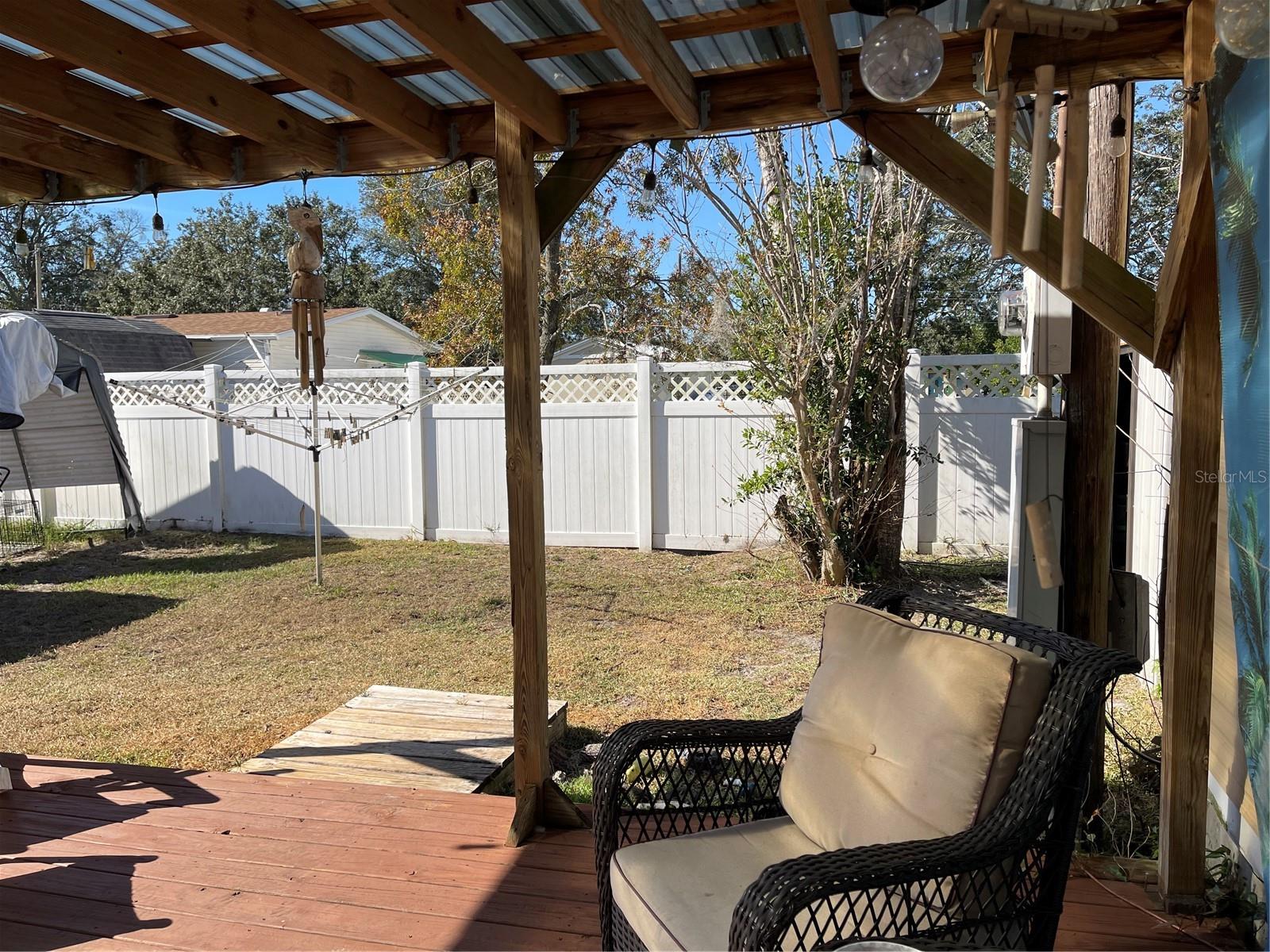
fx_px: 917
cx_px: 635
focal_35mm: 25
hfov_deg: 69.4
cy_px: 476
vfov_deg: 54.9
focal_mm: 5.1
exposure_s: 1/2857
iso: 32
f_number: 1.6
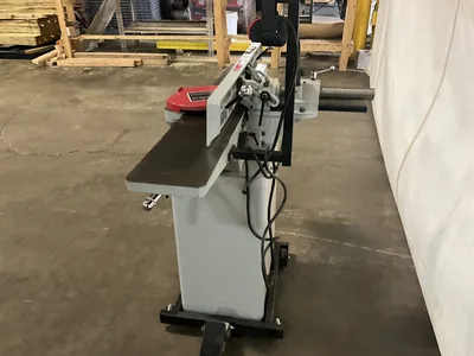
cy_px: 178
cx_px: 237
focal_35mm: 29
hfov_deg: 61.7
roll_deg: +1.5
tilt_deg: -29.3
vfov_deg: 48.2
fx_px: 397
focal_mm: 3
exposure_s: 1/40
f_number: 1.8
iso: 320
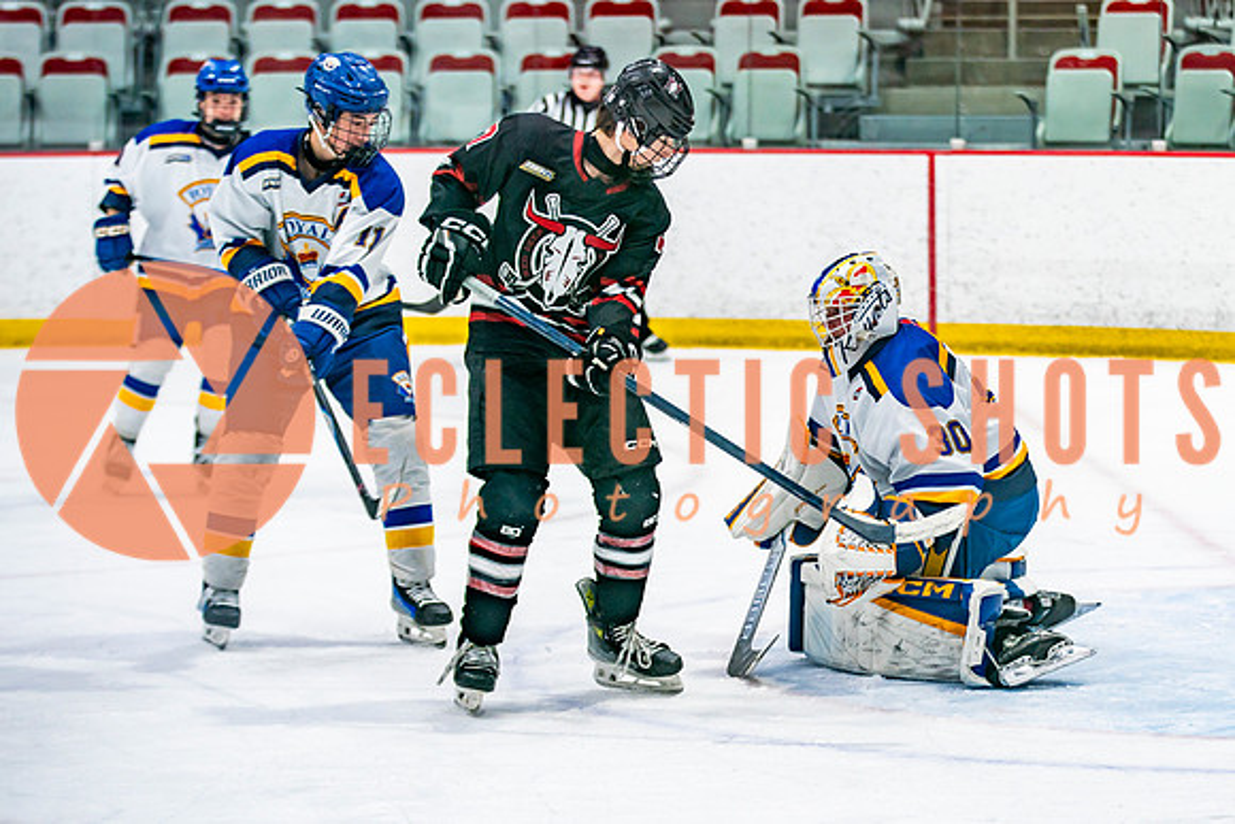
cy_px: 461
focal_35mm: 155
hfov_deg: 13.2
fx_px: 5313
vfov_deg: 8.9
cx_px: 767
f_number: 3.2
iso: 500
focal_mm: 110
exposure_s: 1/640
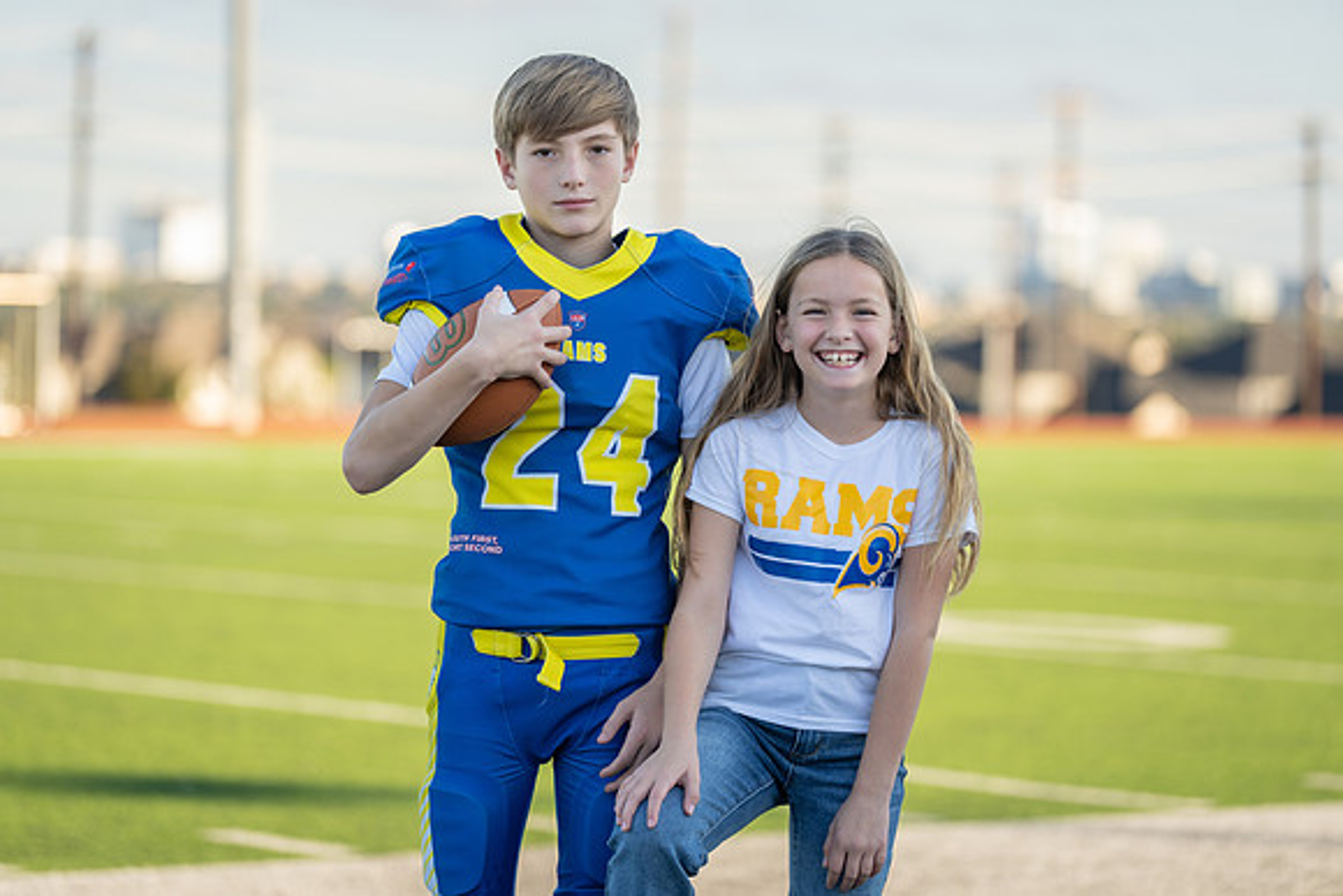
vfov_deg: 9.7
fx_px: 5281
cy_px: 447
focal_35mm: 142
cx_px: 634
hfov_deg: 14.5
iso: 100
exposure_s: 1/500
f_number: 2.8
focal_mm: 134
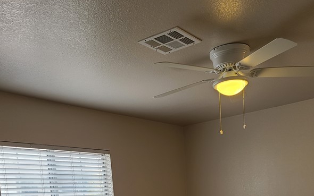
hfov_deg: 43.5
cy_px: 241
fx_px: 394
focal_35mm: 46
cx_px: 162
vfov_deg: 25.0
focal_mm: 7
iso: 50
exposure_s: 1/60
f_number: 1.8
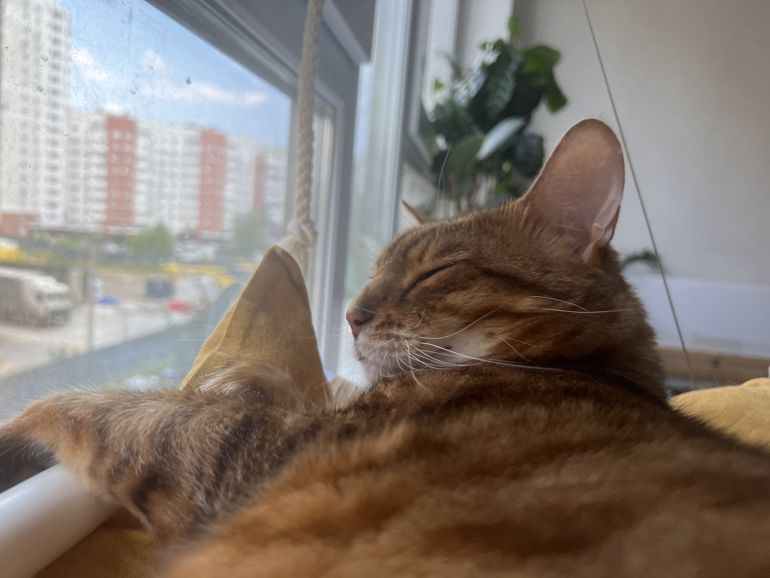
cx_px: 385
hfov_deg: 67.3
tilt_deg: -7.5
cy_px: 289
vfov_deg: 53.1
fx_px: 578
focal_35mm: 26
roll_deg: -3.8
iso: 40
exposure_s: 1/187
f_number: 1.5
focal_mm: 5.7
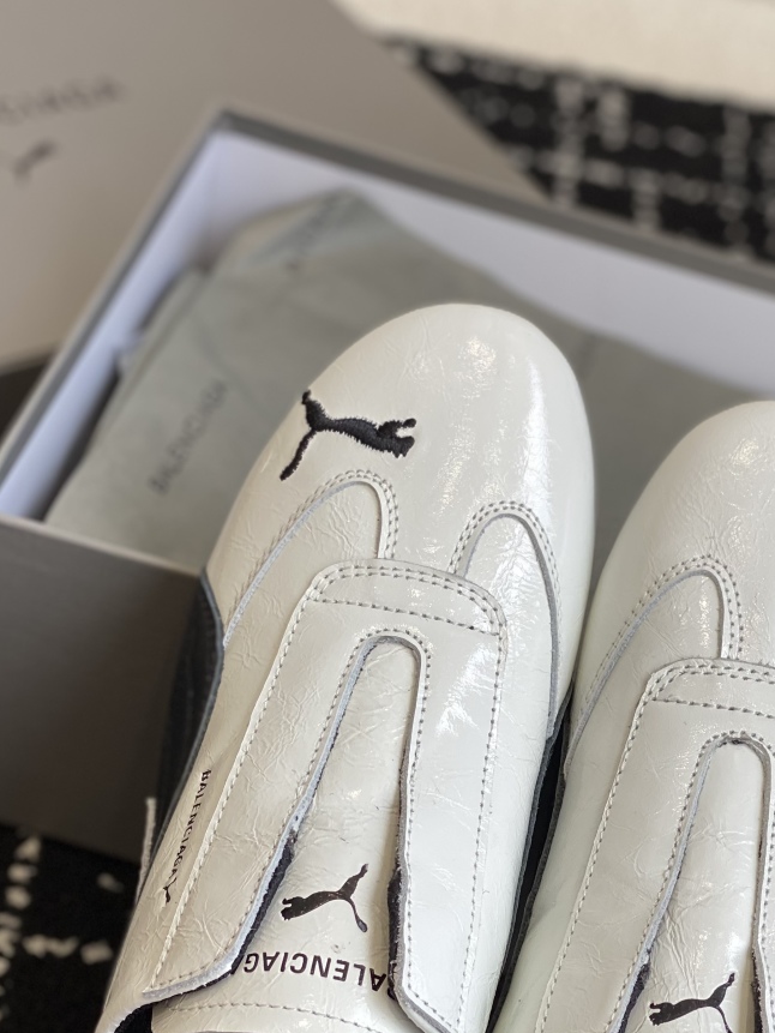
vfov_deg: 22.3
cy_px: 768
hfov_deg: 16.9
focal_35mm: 87
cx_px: 542
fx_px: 2596
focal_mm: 6
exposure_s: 1/131
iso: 20
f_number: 2
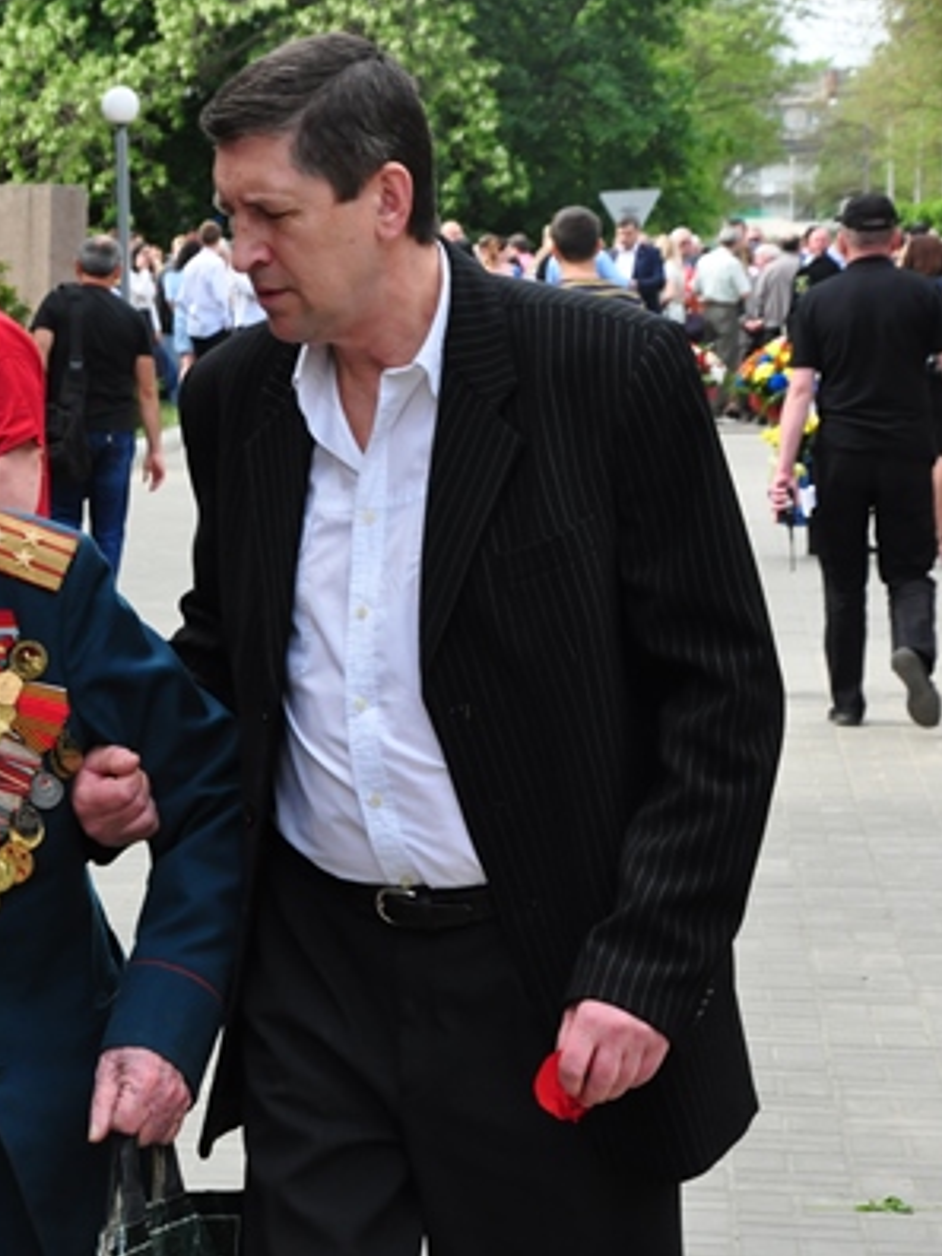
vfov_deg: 13.7
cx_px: 19
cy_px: 626
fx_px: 5225
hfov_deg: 10.2
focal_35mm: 144
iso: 800
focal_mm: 66
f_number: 10
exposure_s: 1/320
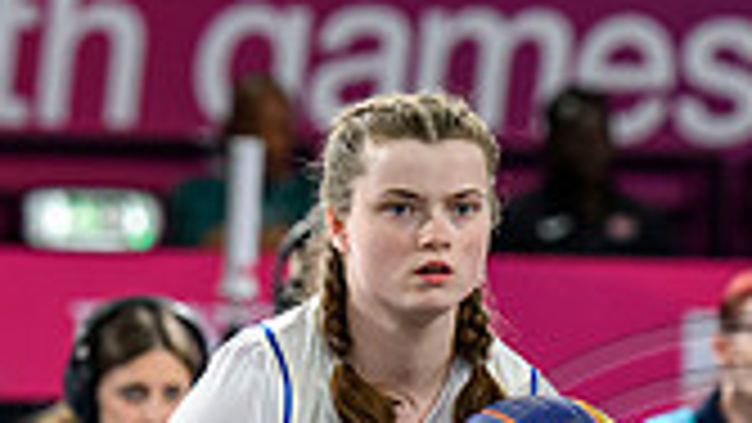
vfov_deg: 1.8
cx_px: 657
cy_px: 576
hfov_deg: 3.2
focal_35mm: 678
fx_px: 13522
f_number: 3.2
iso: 2500
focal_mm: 135
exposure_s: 1/1600
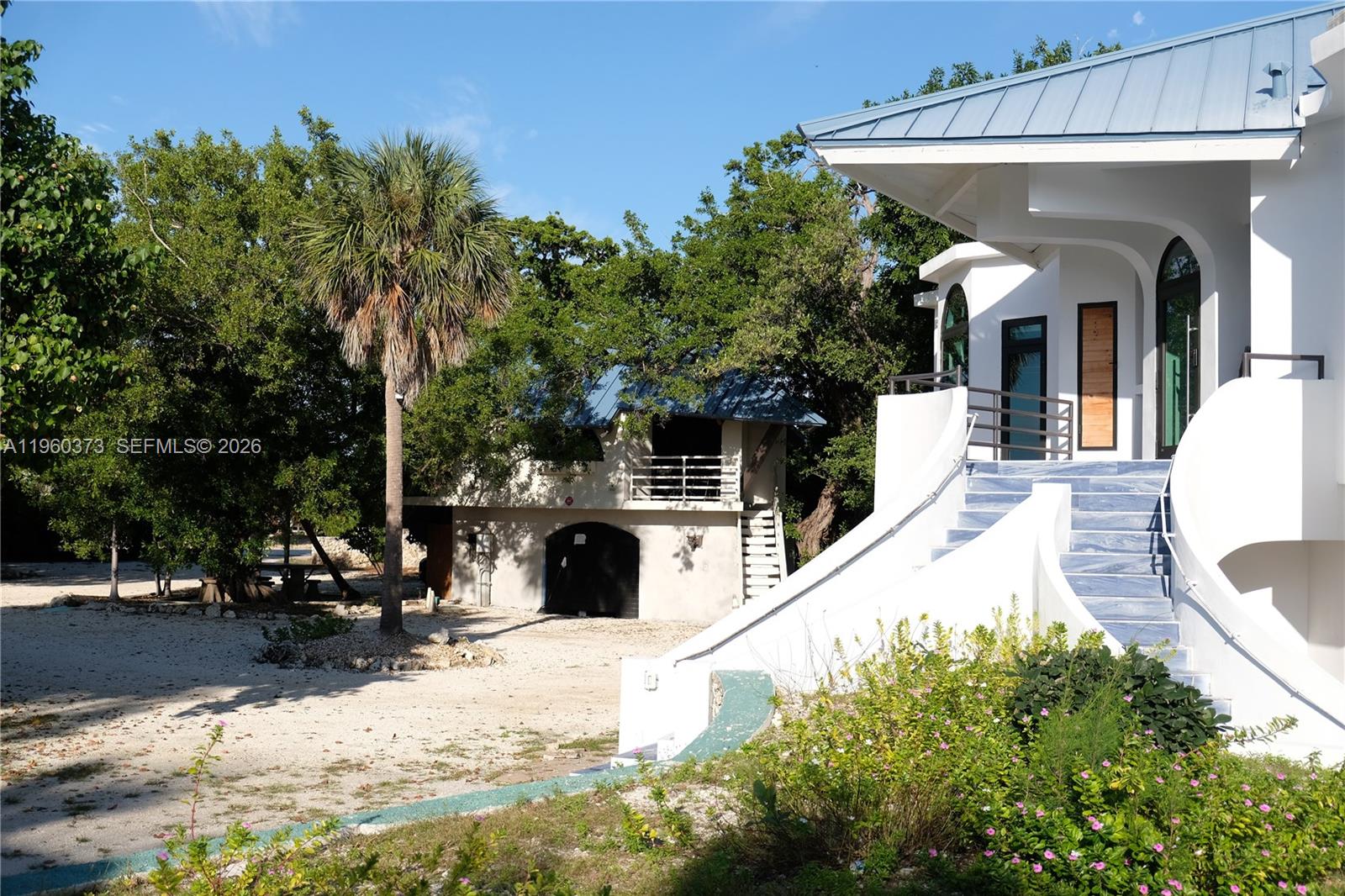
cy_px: 448
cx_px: 672
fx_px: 1419
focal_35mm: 38
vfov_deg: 35.0
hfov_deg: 50.7
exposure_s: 1/2500
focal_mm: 25.4
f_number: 3.2
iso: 200
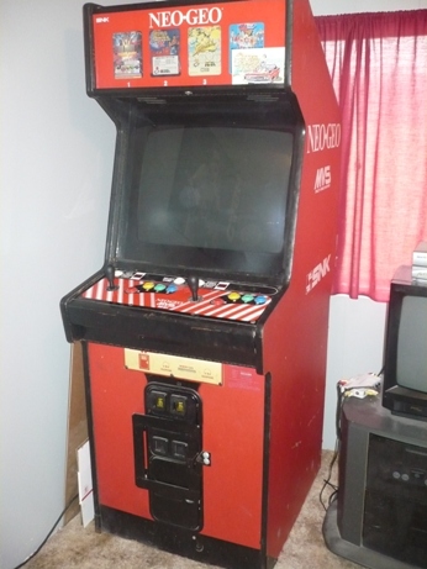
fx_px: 575
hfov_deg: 40.7
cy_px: 284
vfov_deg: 52.6
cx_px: 214
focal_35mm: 35
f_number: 2.8
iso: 500
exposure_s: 1/30
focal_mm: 5.8
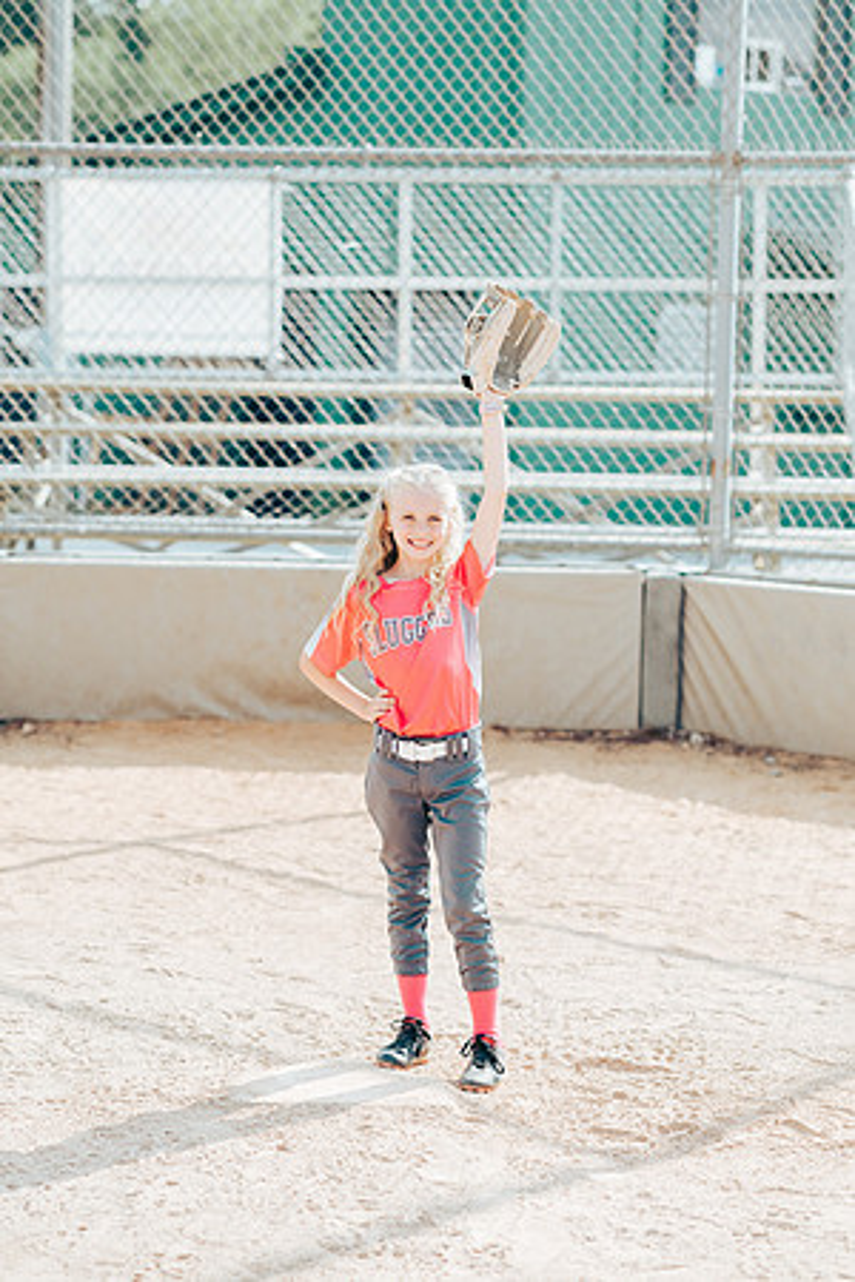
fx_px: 3028
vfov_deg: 23.9
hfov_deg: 16.1
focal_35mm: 85
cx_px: 428
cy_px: 641
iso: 160
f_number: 2.8
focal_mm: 85
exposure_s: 1/1250
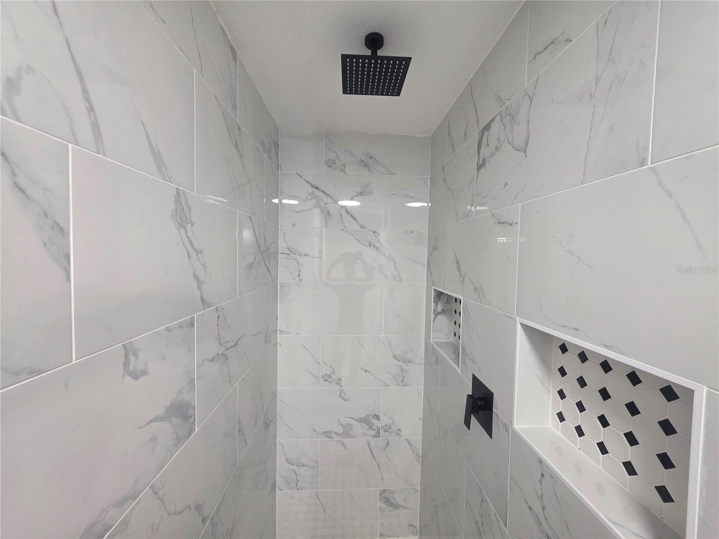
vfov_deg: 89.9
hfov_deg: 106.2
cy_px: 270
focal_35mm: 13
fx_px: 270
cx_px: 360
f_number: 1.9
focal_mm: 2.2
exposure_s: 1/60
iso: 200
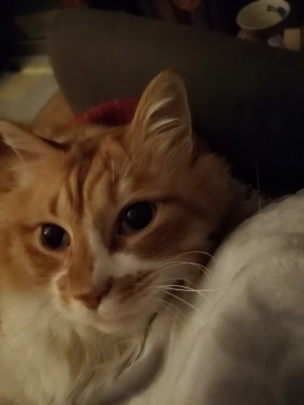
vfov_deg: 65.3
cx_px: 152
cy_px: 202
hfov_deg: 51.4
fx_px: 316
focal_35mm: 27
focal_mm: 3.81
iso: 3200
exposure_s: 1/12.5
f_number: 4
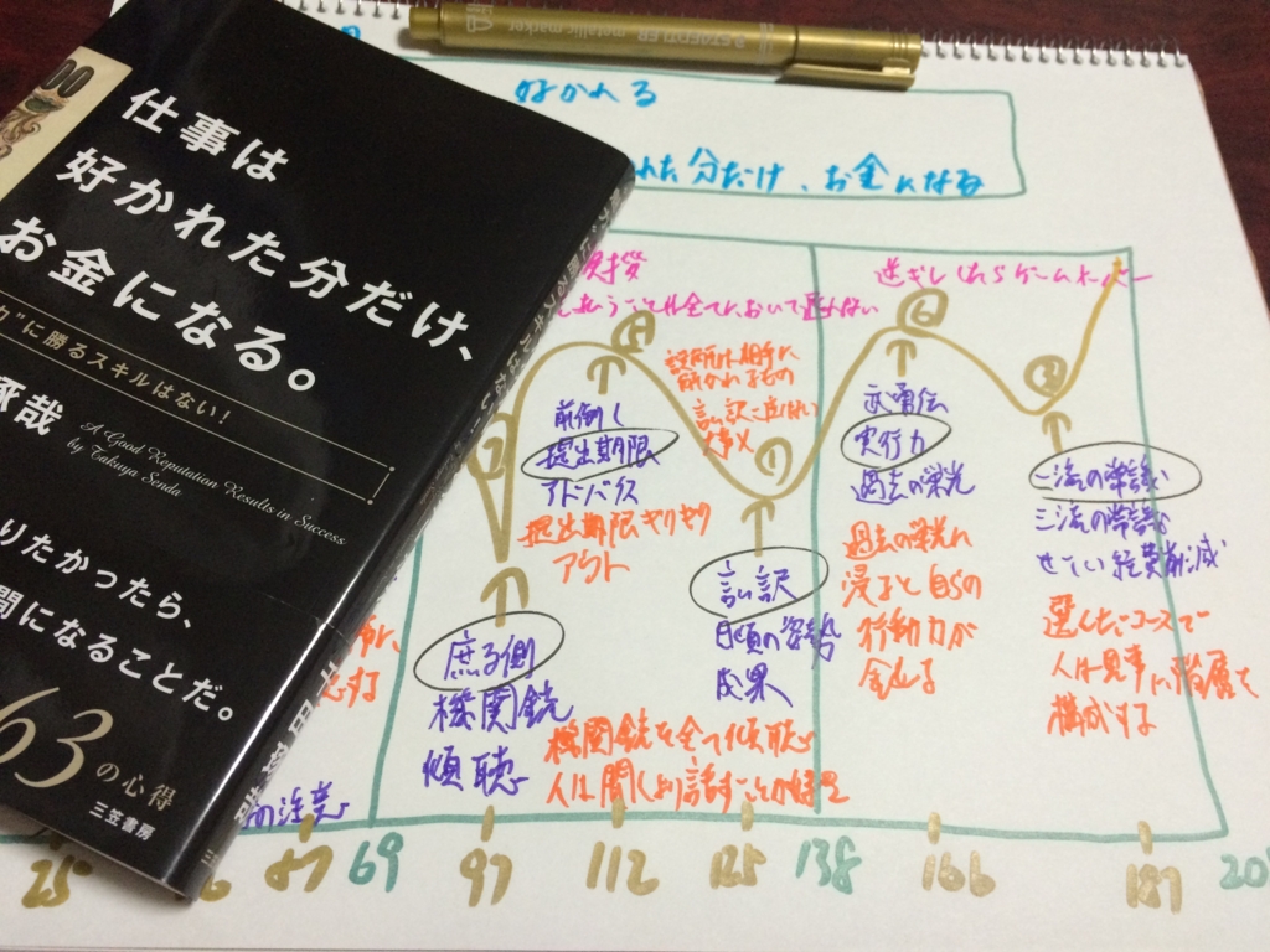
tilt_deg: -60.5
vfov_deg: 48.2
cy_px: 476
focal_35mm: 29
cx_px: 635
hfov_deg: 61.7
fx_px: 1064
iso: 200
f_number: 2.2
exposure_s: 1/30
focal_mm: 4.15
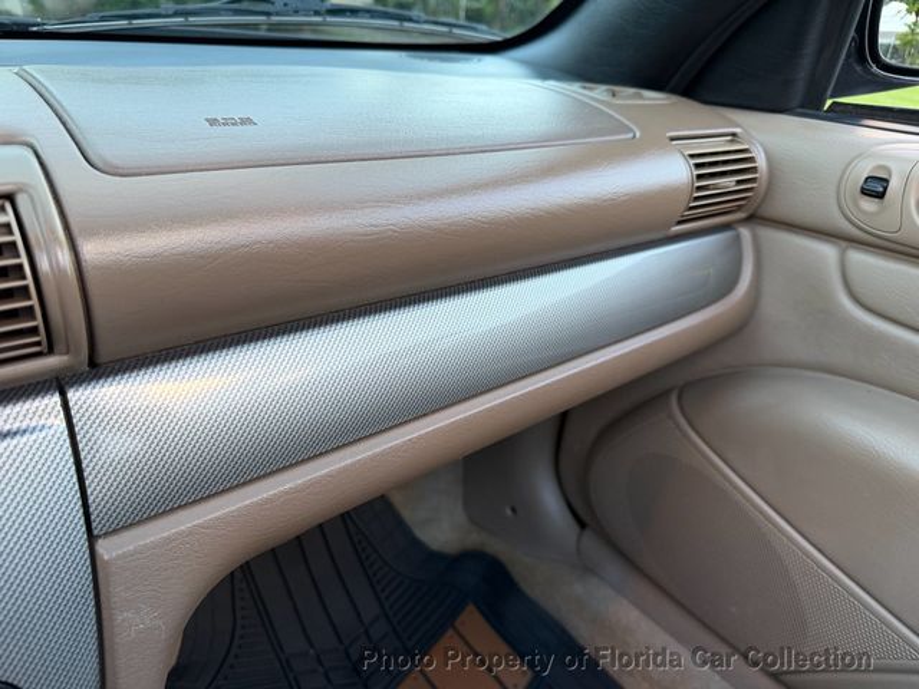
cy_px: 344
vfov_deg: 56.8
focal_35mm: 24
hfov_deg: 71.6
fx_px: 637
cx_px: 460
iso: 200
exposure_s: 1/95
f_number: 1.78
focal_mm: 6.76
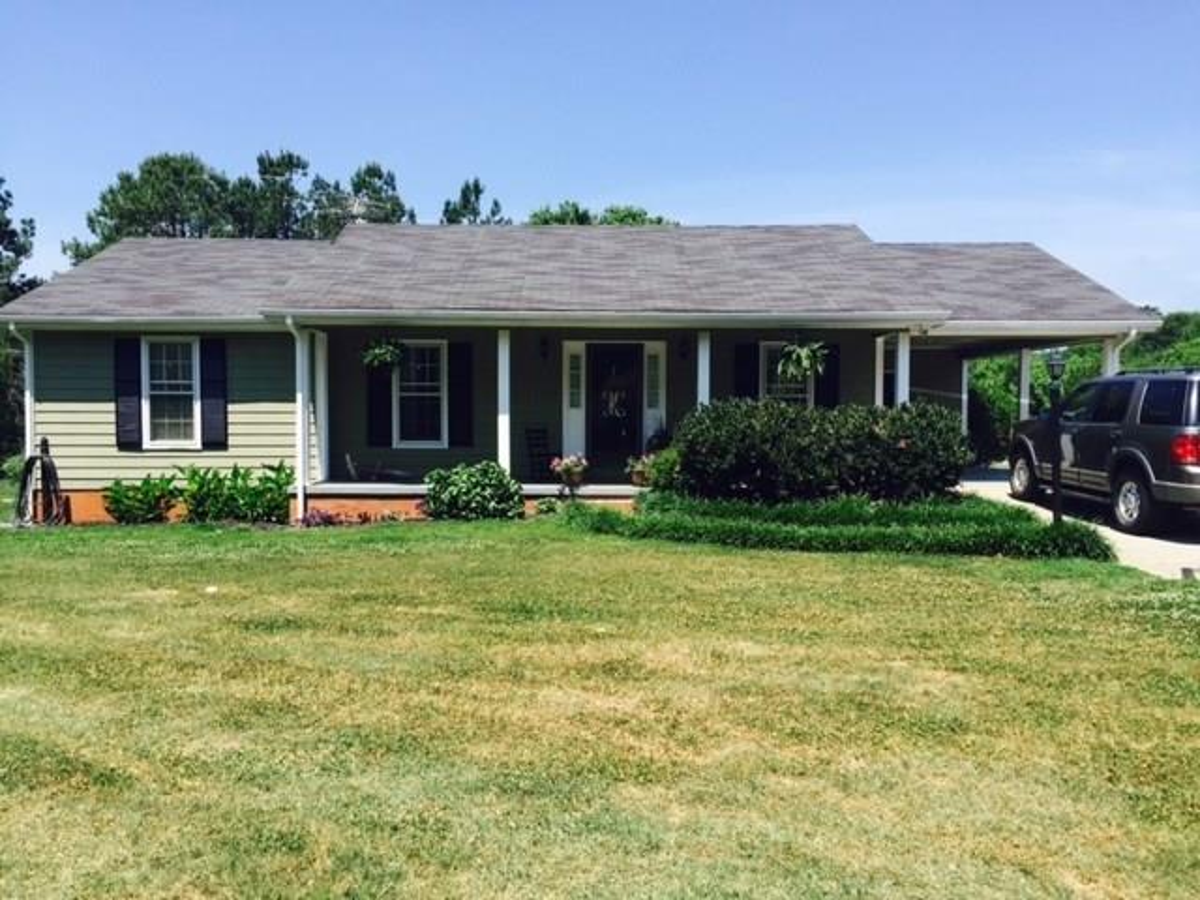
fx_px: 1005
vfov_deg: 48.2
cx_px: 600
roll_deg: -0.8
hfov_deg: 61.7
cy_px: 450
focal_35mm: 29
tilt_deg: -0.9
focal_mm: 4.15
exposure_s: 1/1522
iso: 32
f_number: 2.2
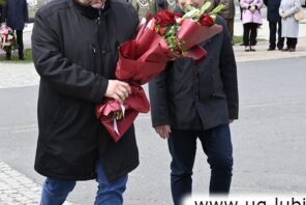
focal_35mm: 85
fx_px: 723
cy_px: 34
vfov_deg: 16.0
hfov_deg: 23.6
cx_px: 63
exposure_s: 1/250
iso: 140
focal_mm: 28
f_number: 5.6
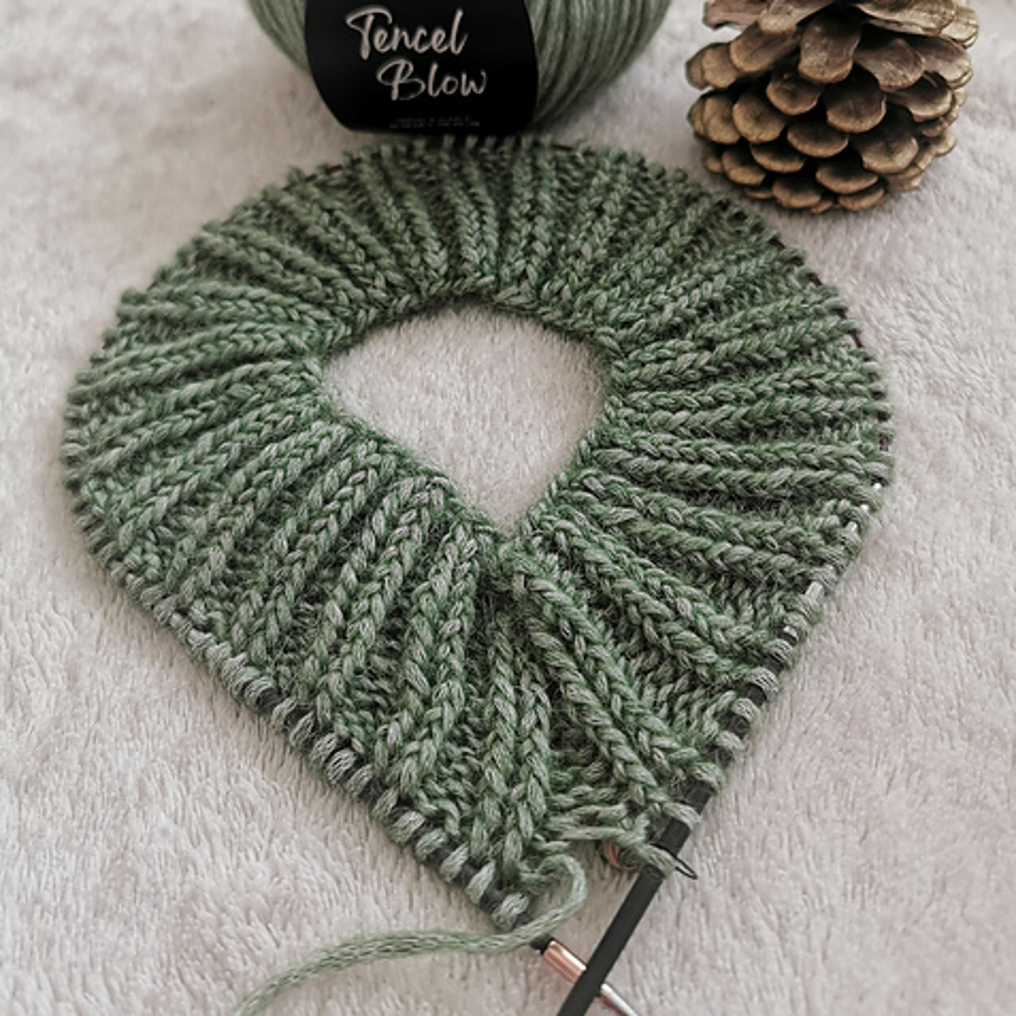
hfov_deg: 51.1
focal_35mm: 32
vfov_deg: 50.3
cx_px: 507
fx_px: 1063
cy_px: 349
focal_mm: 5.56
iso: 125
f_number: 1.6
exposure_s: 5
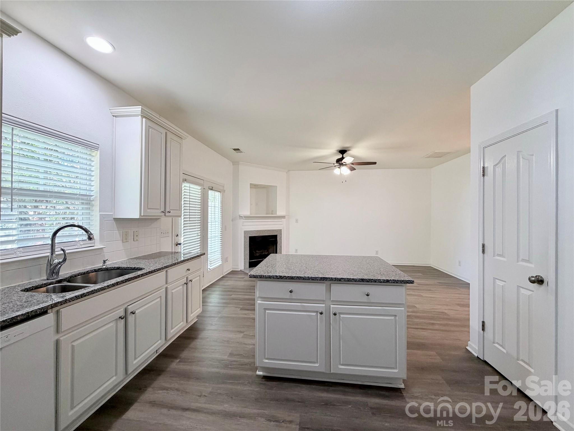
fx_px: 232
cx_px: 287
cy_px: 216
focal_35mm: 14
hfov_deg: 102.1
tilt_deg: -0.8
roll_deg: +0.5
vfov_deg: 85.7
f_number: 2.2
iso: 200
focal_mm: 2.22
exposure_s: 1/60
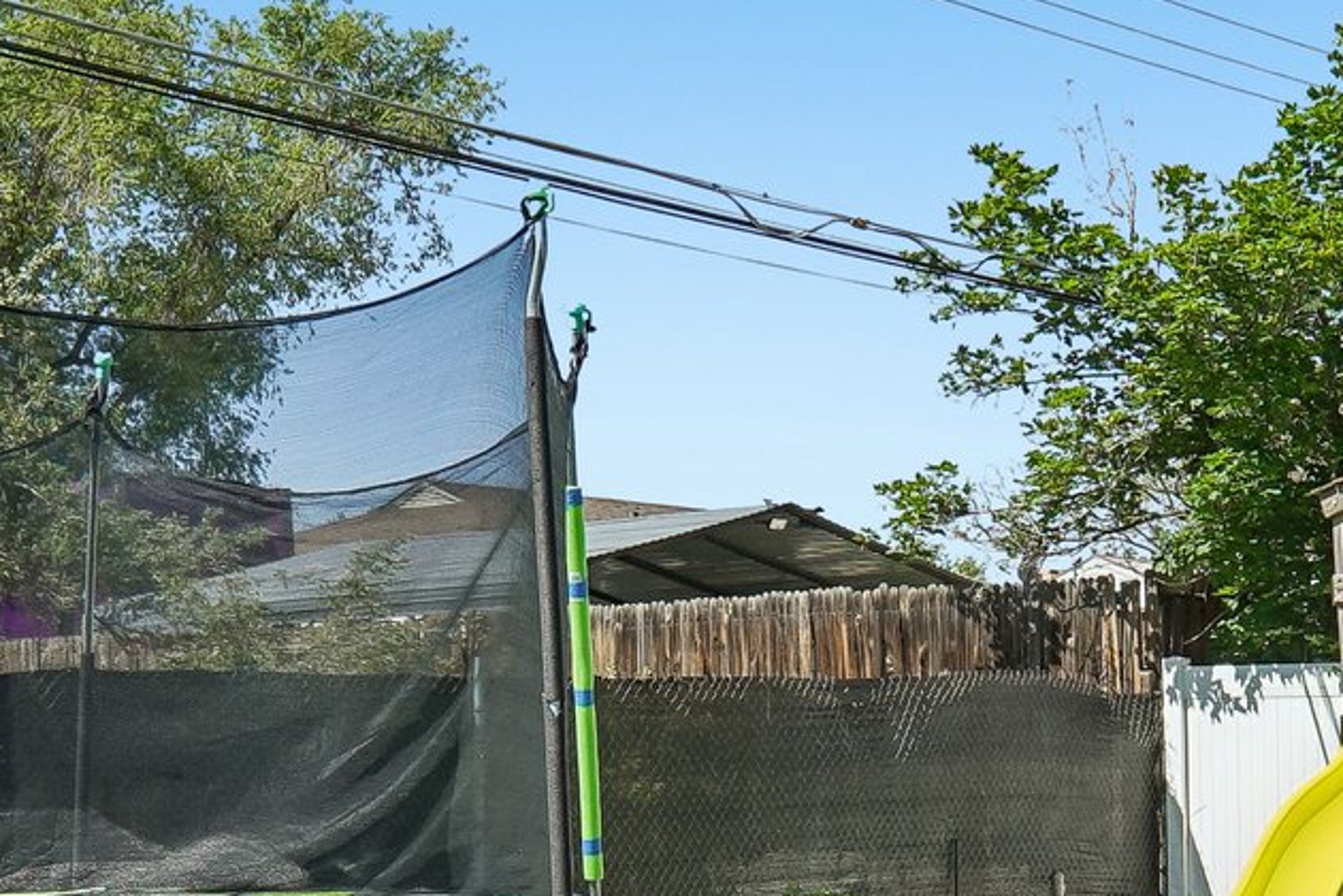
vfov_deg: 17.2
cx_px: 934
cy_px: 833
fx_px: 2910
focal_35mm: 78
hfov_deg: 25.8
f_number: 8
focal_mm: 24
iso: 100
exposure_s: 1/250
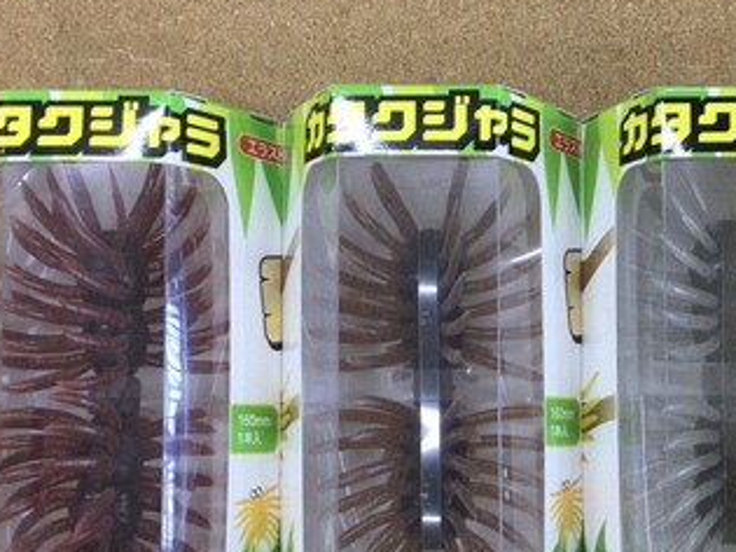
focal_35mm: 59
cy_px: 344
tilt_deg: -85.6
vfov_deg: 24.7
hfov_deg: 32.1
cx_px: 556
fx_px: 1254
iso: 32
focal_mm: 3.3
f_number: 2.4
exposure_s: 1/40
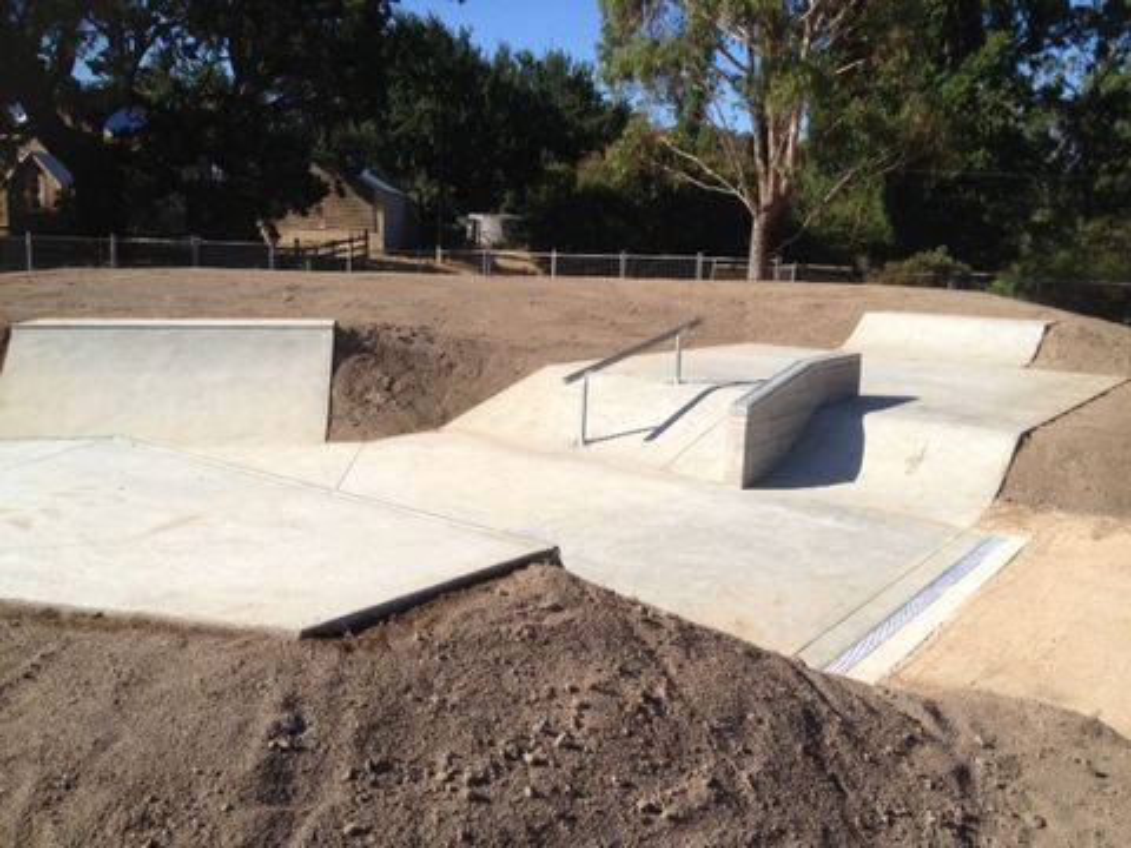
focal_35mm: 35
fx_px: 1144
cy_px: 424
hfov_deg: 52.6
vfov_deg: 40.7
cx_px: 566
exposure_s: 1/1842
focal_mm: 4.28
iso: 50
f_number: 2.4
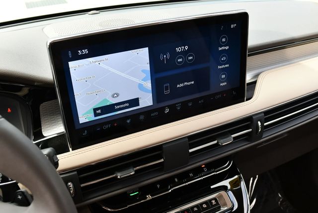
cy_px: 106
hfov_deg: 53.1
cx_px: 159
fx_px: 318
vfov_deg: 36.9
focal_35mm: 36
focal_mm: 18
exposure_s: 1/250
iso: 400
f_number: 5
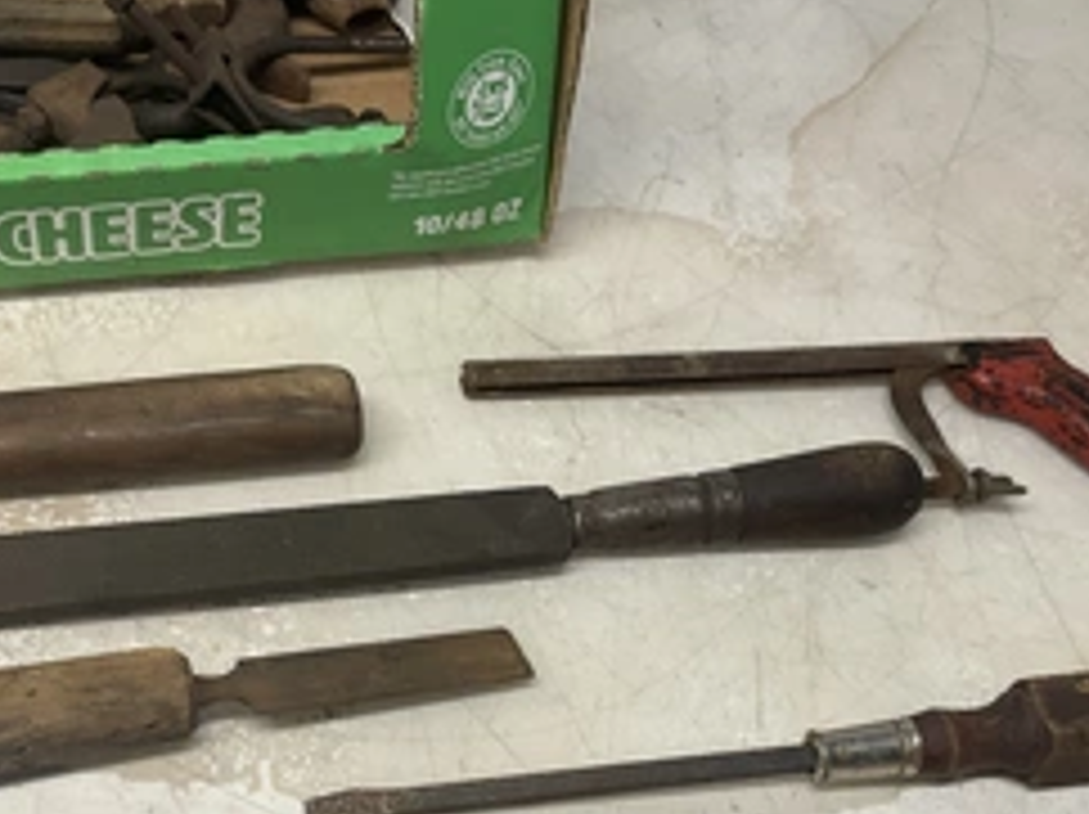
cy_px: 630
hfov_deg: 39.7
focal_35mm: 48
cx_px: 531
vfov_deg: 29.6
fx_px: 1509
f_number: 1.8
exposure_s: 1/120
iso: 40
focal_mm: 3
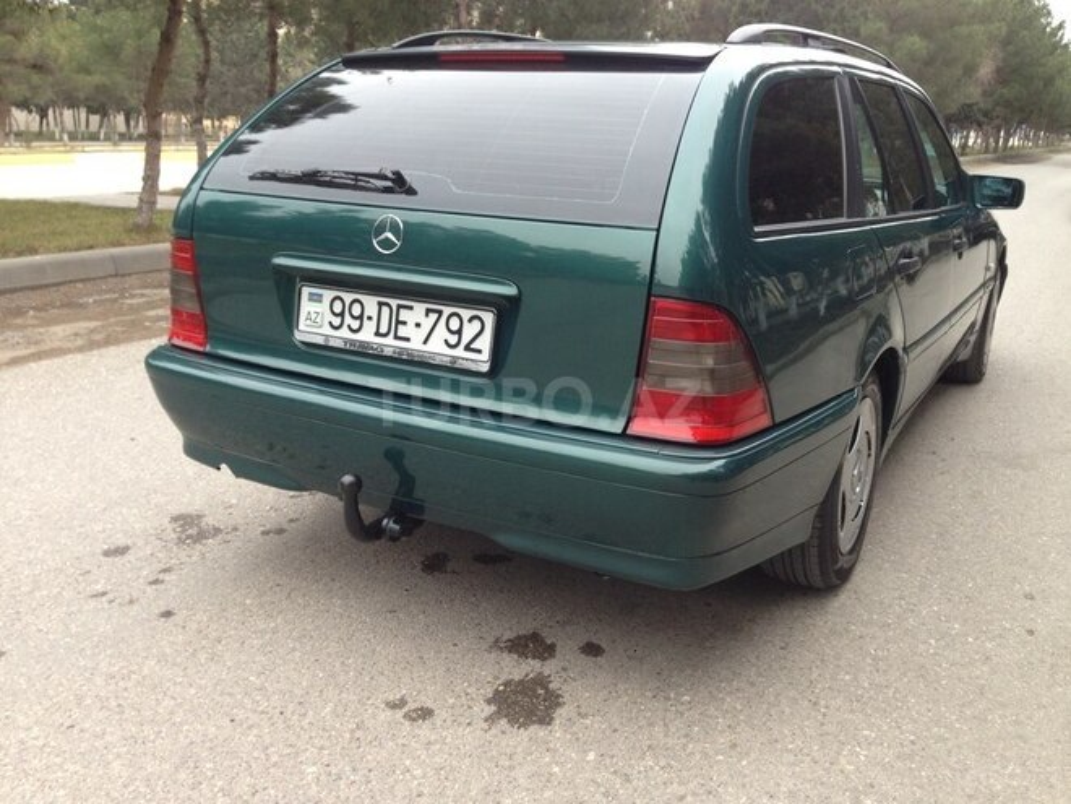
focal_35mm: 33
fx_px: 1021
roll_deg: -1.5
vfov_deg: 42.9
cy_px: 402
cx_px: 536
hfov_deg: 55.4
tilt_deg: -13.9
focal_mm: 4.12
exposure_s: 1/40
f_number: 2.4
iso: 50
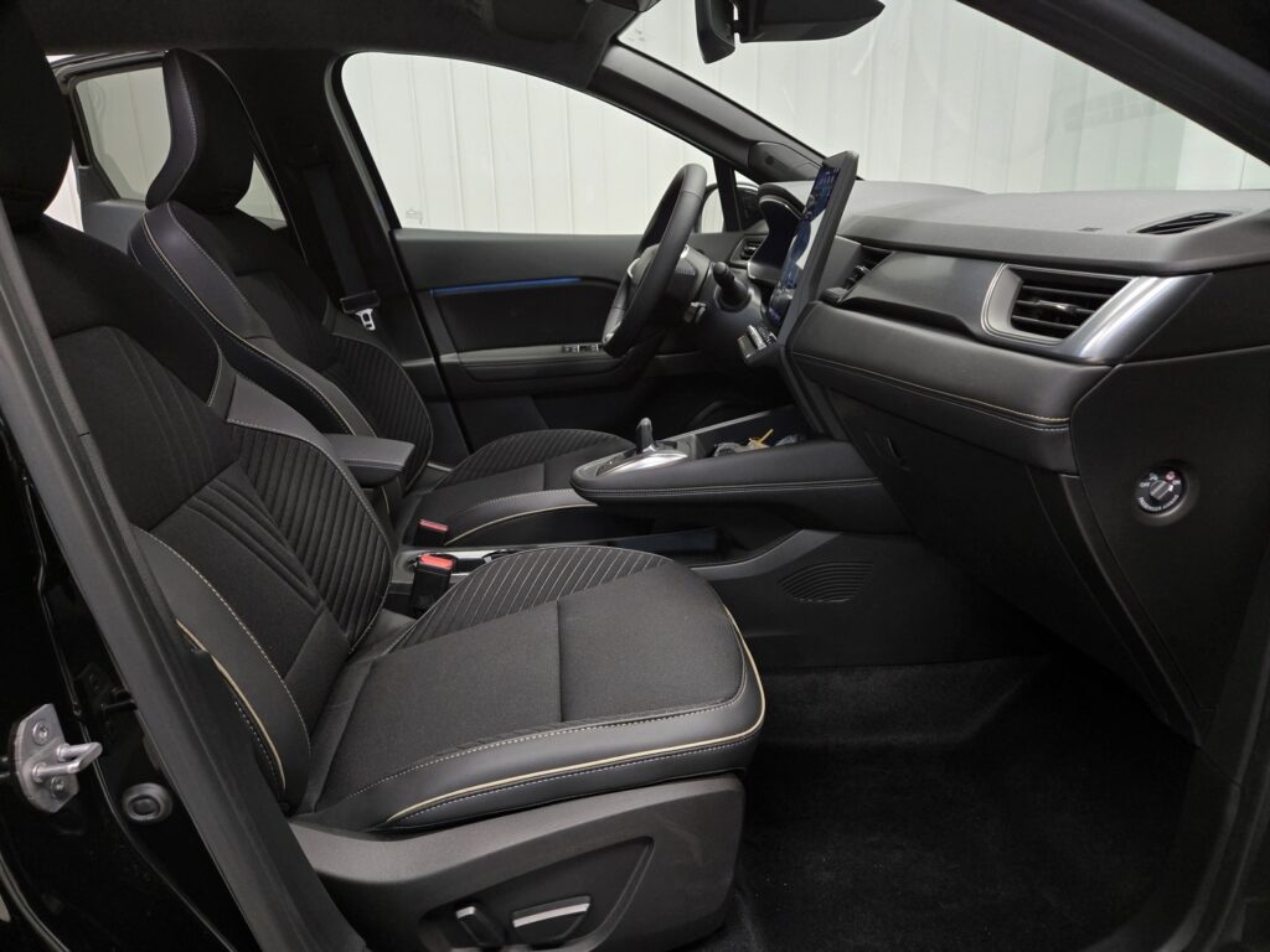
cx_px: 635
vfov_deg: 58.9
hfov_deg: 73.9
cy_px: 476
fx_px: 844
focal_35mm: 23
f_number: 1.8
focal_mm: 5.4
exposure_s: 1/100
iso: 400
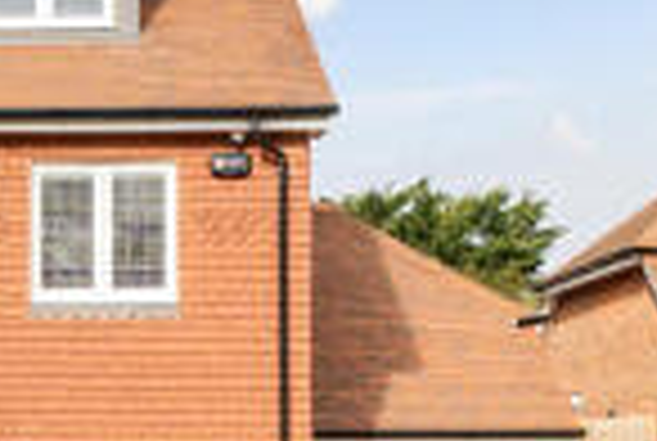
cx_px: -86
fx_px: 1426
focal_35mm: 78
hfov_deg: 24.1
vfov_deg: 17.5
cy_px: 313
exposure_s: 1/500
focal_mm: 16
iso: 400
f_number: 8
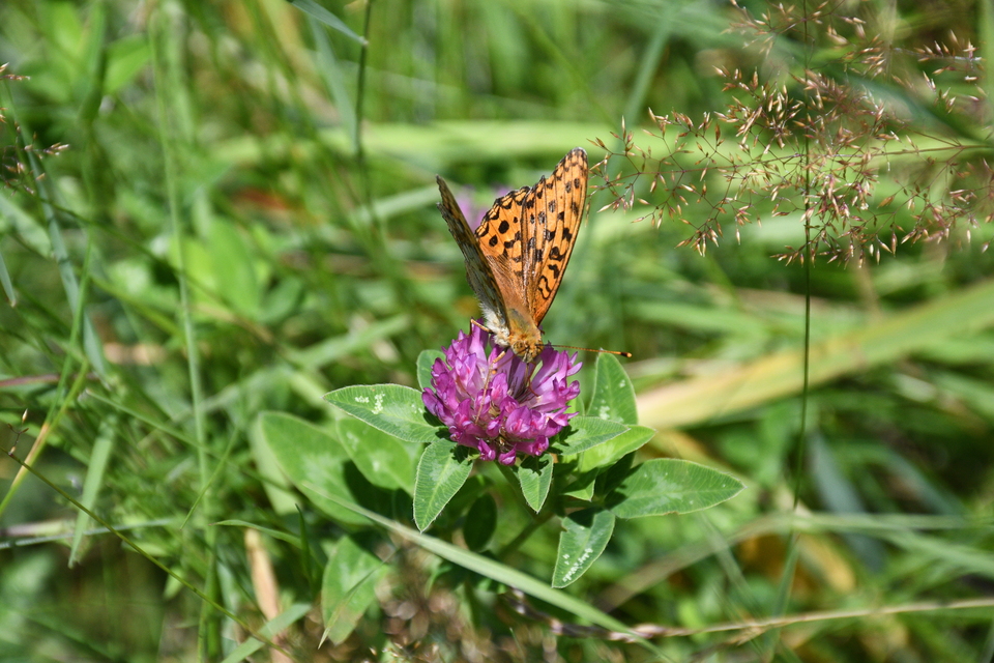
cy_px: 332
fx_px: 5798
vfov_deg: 6.5
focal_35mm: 210
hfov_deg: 9.8
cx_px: 497
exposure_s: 1/2500
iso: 1250
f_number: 8
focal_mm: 140
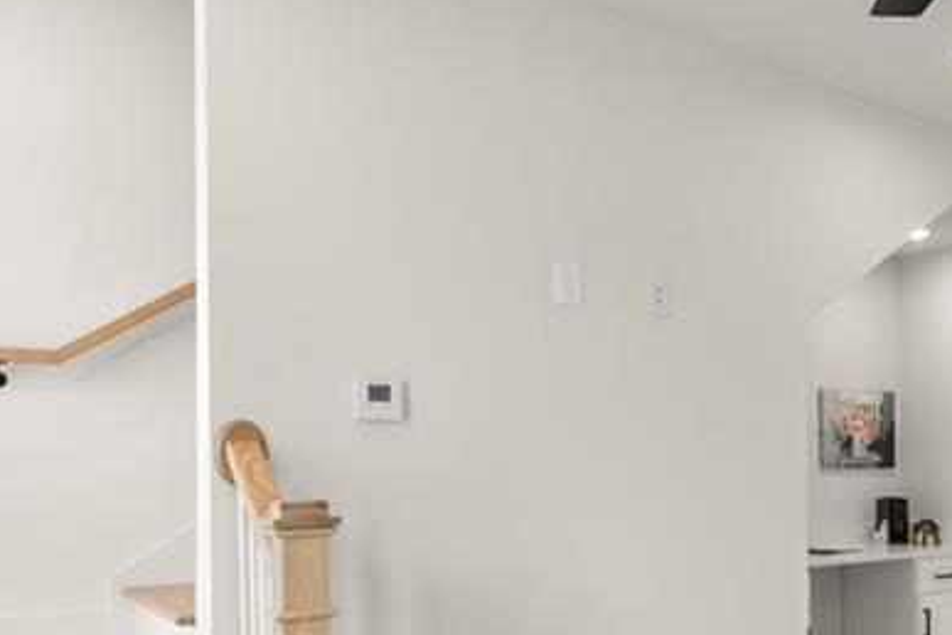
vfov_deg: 35.0
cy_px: 493
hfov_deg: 45.6
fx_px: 978
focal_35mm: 37
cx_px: 903
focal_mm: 14
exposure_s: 1/30
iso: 800
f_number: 7.1
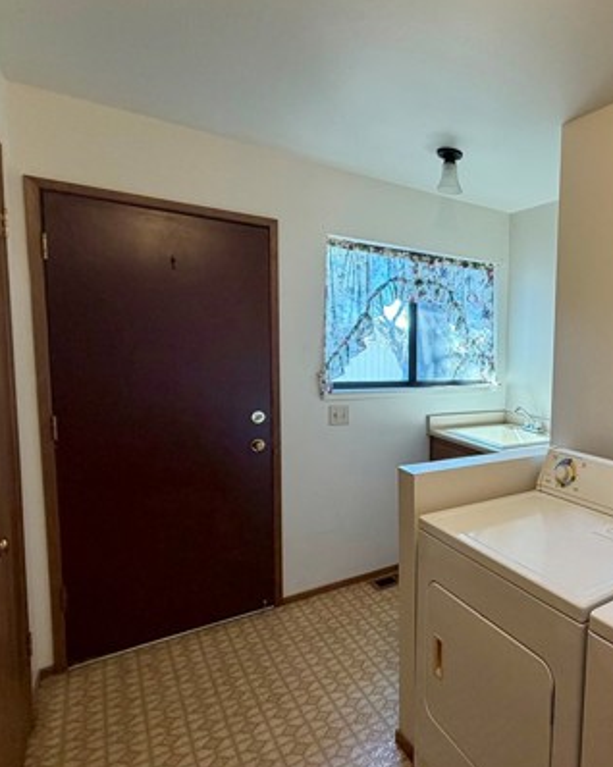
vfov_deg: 75.1
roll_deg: -2.1
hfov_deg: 55.0
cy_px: 393
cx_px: 549
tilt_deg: -5.4
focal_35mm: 22
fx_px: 499
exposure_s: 1/60
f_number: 2.2
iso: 250
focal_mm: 2.22
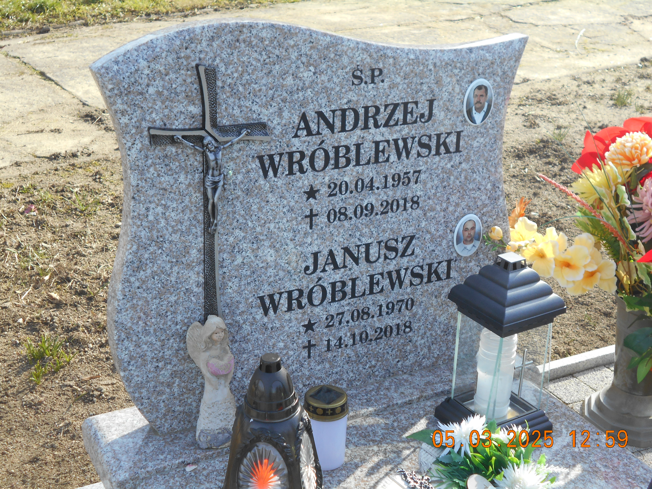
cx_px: 326
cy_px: 244
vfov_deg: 29.1
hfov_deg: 38.2
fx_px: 942
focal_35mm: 50
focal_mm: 8.8
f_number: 4.5
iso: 80
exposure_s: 1/160
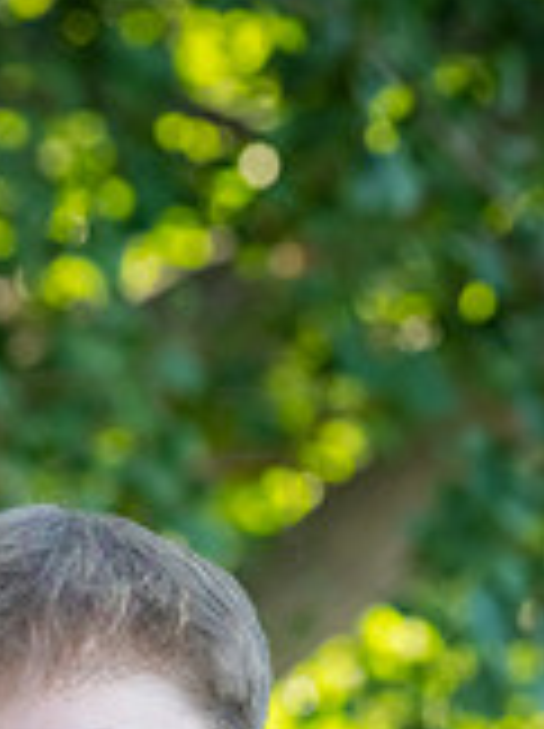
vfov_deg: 4.8
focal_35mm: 415
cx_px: 108
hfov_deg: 3.6
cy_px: 968
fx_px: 8719
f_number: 7.1
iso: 800
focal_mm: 155
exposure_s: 1/320
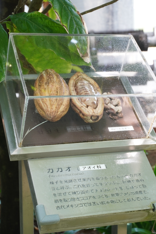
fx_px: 487
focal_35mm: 75
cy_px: 117
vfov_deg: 27.0
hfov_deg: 18.2
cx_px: 78
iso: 400
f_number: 8
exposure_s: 1/25
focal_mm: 50
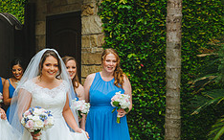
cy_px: 100
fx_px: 628
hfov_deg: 19.1
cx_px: -42
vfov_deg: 12.7
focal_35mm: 103
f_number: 2.8
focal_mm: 38
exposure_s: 1/250
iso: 125
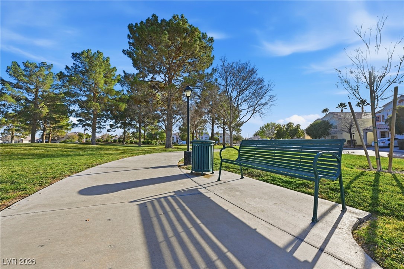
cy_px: 134
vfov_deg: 81.2
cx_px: 202
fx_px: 157
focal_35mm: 14
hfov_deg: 104.3
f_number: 9
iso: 64
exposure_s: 1/800
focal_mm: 14
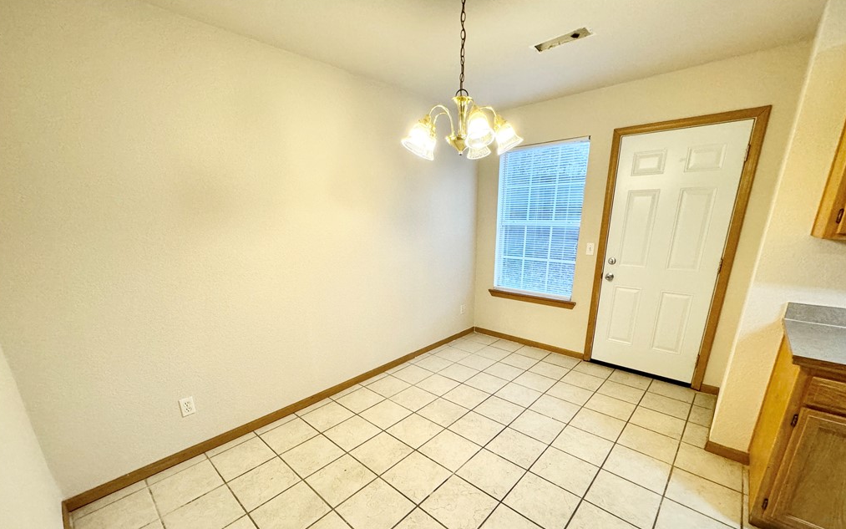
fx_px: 346
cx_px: 419
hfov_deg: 101.5
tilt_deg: -17.5
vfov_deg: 74.0
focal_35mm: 15
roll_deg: +0.4
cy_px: 315
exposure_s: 1/120
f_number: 2.2
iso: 250
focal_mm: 2.22
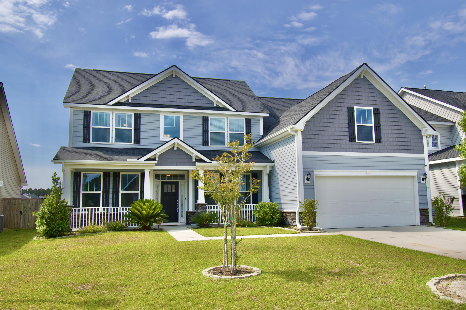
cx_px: 233
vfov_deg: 43.6
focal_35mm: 30
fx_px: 388
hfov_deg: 61.9
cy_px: 155
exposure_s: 1/160
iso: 100
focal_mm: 20
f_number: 11
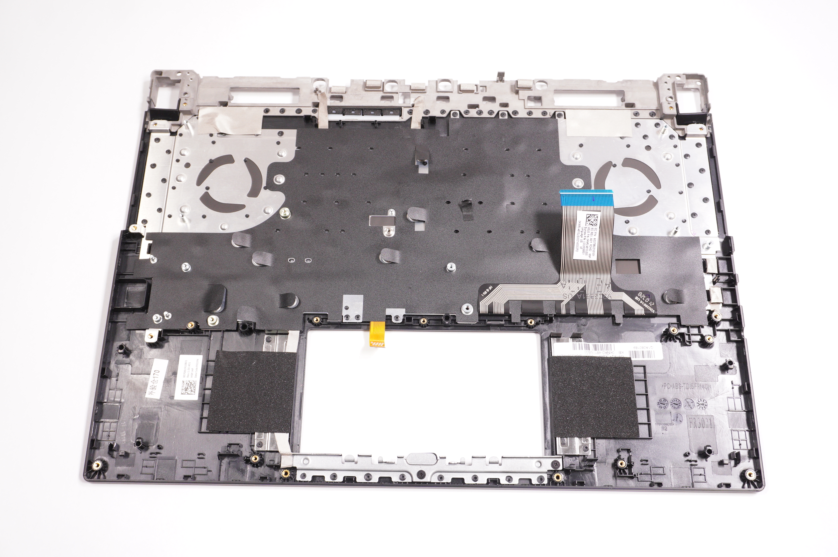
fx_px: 802
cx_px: 419
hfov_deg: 55.1
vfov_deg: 38.3
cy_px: 278
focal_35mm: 34
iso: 800
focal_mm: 23
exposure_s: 1/200
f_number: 5.6
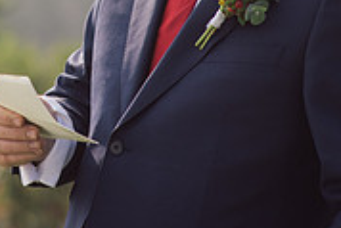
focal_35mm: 277
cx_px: -23
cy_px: -93
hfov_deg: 7.4
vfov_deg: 4.9
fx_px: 2626
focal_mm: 85
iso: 160
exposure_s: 1/1600
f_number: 2.5
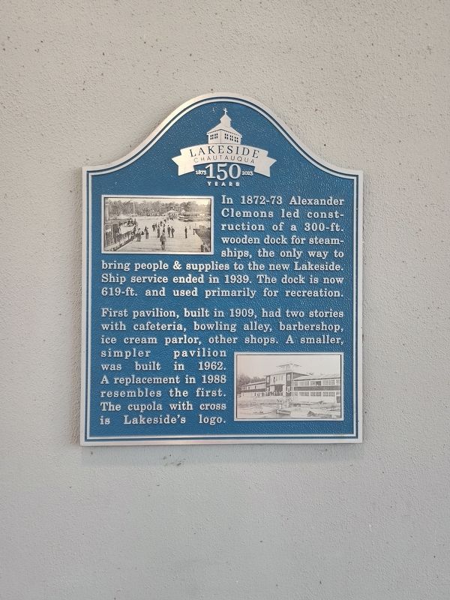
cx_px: 225
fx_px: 399
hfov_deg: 58.9
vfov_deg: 73.9
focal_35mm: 23
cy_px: 300
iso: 422
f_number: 1.8
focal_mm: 5.56
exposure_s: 1/120
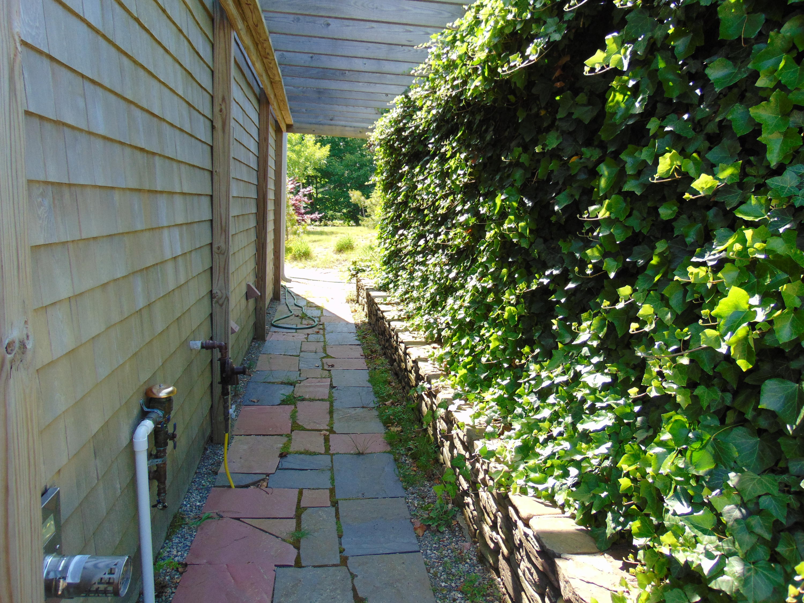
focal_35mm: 25
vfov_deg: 54.9
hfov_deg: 69.4
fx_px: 581
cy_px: 302
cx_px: 402
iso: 80
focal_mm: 4.5
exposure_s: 1/200
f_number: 3
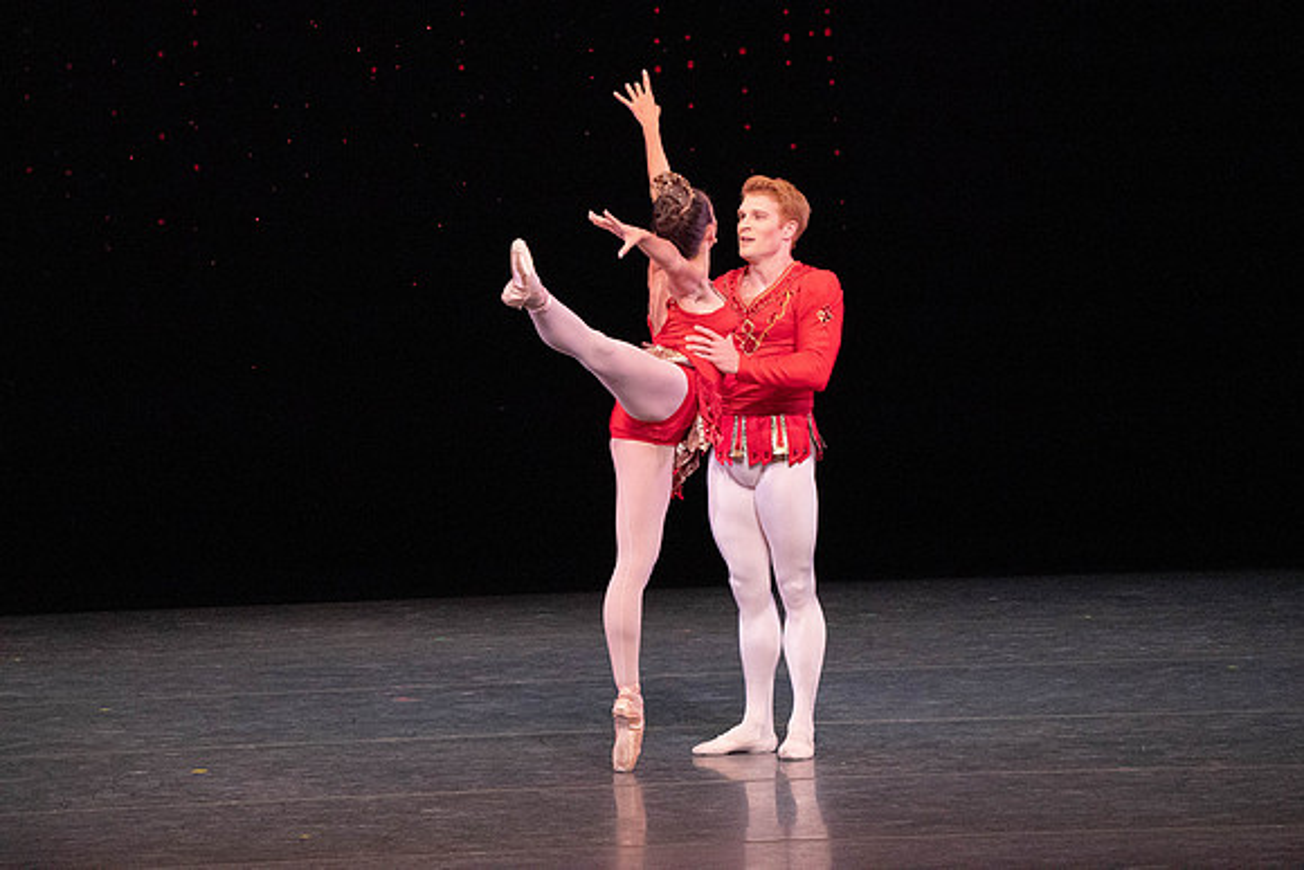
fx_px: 13622
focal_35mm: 376
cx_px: 652
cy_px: 435
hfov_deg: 5.5
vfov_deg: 3.7
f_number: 11
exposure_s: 1/500
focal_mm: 376
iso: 16000
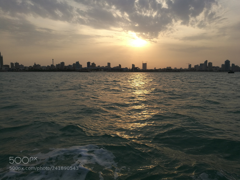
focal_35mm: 27
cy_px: 90
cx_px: 120
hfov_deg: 65.3
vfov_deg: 51.4
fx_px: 187
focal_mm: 4.5
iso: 50
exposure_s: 1/863
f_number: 2.2
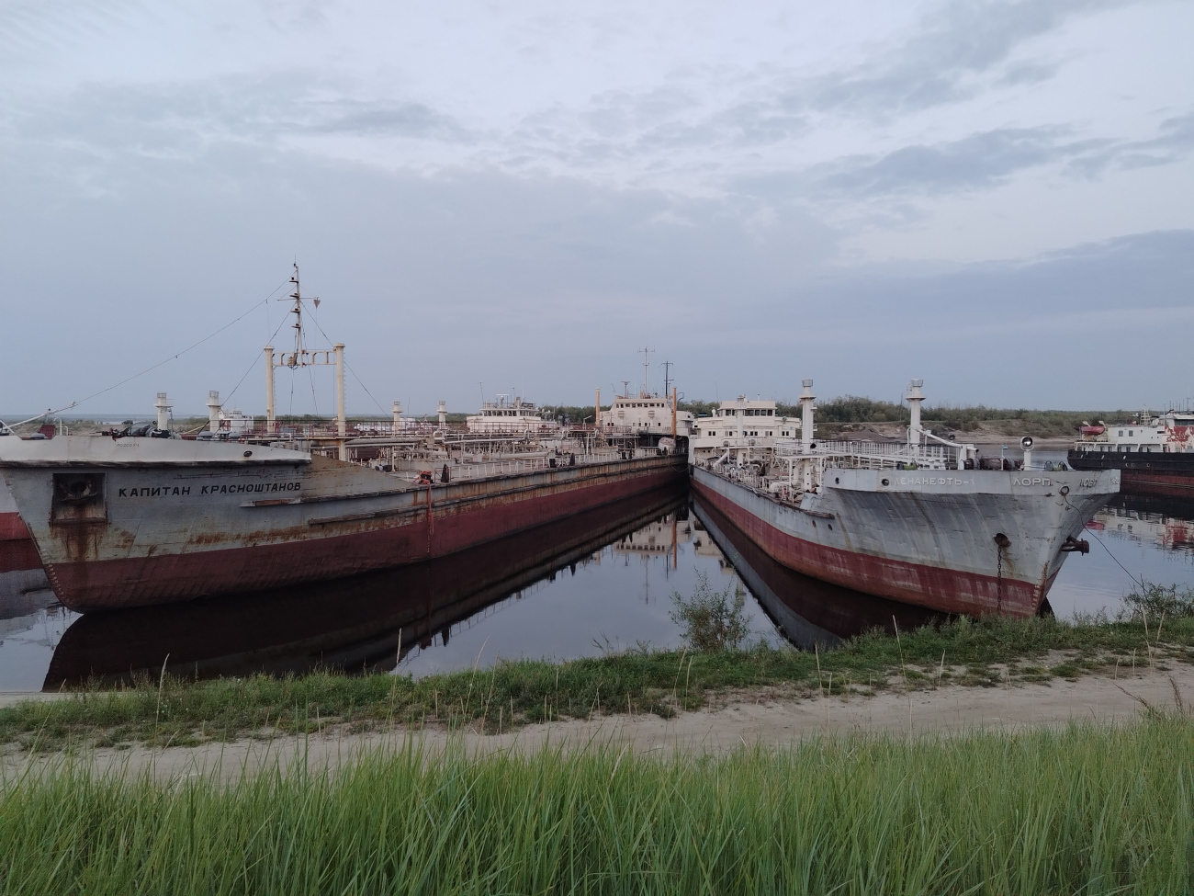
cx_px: 597
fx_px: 897
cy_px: 448
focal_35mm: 26
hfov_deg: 67.3
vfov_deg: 53.1
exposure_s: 1/40
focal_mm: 5.25
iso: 619
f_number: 1.75
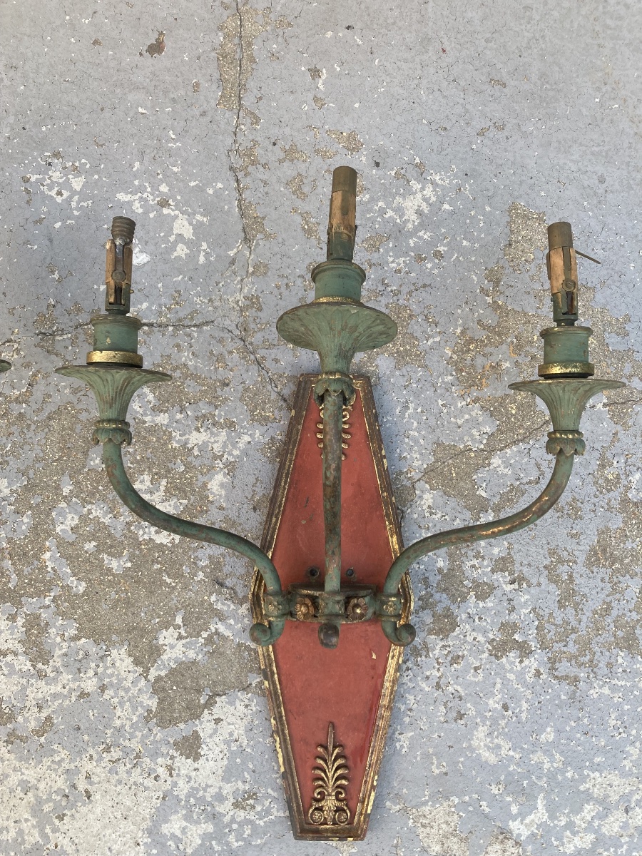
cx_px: 321
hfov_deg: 49.7
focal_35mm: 28
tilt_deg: -85.8
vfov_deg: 63.4
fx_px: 692
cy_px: 428
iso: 25
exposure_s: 1/120
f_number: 1.8
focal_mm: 3.99
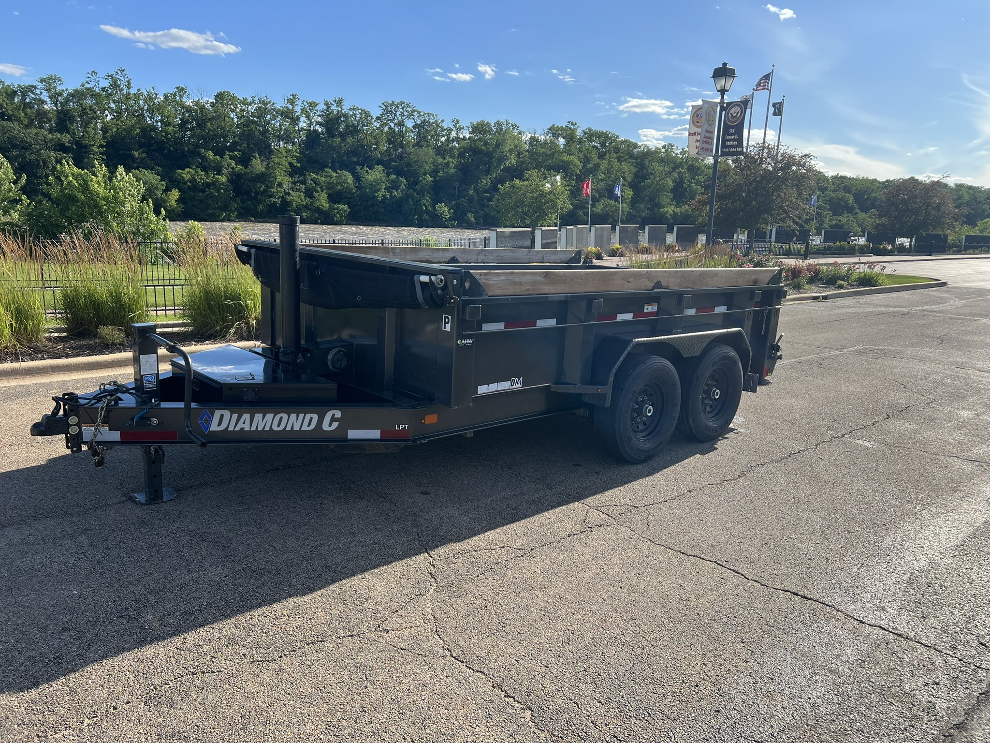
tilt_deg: -13.4
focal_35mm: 26
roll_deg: -1.7
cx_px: 495
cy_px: 372
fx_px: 744
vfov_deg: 53.1
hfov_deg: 67.3
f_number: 1.5
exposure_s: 1/2632
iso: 50
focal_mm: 5.7
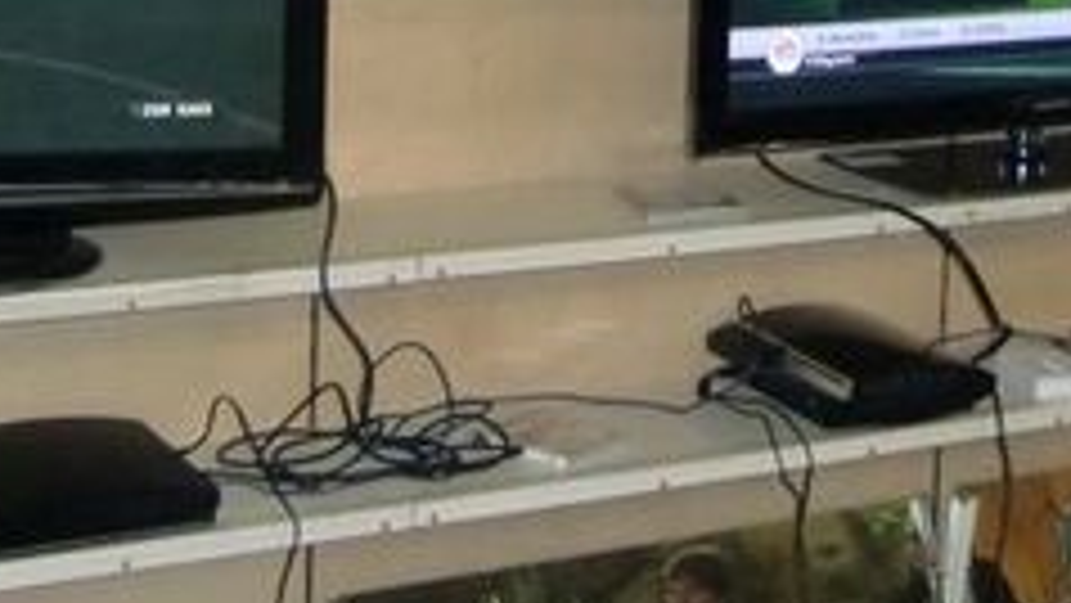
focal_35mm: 85
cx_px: 792
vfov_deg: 13.4
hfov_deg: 24.8
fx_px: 2414
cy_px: -302
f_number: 3.5
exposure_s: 1/50
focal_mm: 5.2
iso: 400
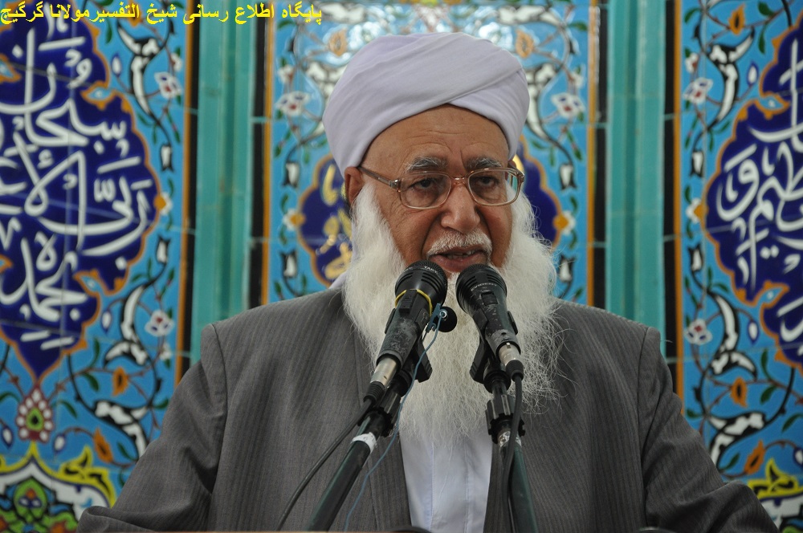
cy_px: 266
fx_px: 3509
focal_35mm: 158
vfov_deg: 8.7
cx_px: 402
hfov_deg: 13.1
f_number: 5.6
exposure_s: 1/50
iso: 800
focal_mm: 105
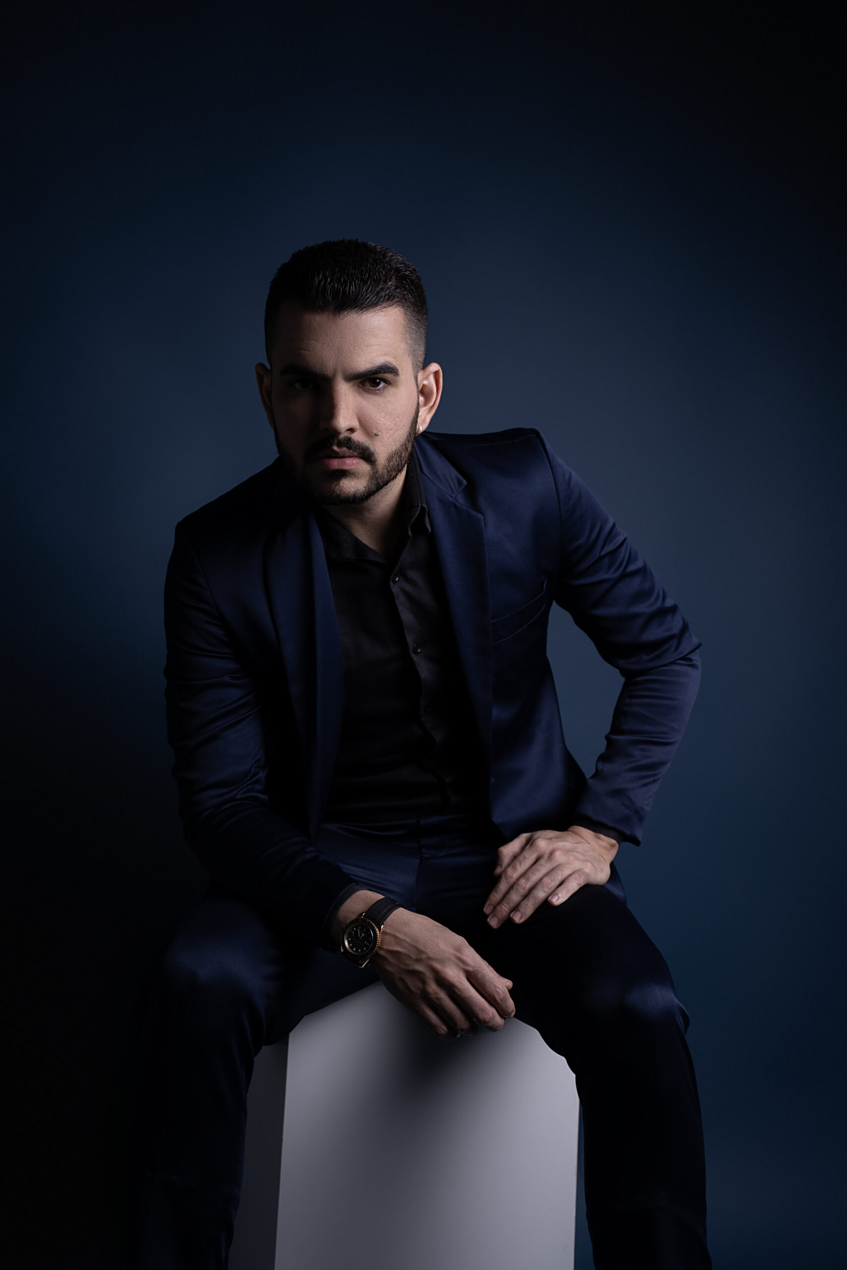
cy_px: 635
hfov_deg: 27.0
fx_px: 1764
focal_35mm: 50
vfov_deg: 39.6
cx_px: 424
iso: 100
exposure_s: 1/160
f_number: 7.1
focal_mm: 50
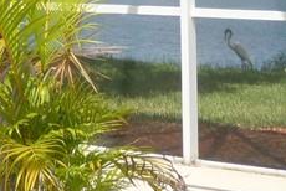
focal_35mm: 134
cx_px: 42
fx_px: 1066
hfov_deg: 15.2
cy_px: -135
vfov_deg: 9.8
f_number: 4
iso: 100
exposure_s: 1/500
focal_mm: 5.2
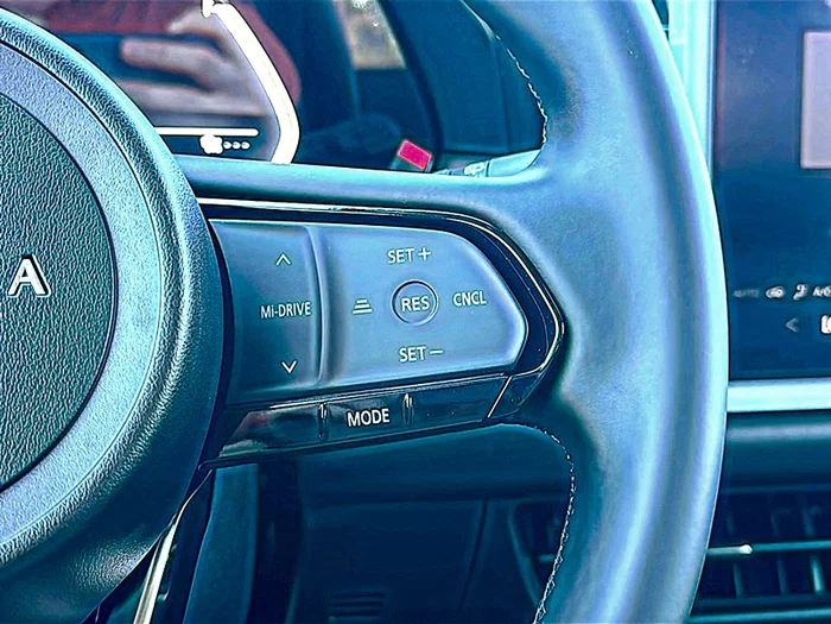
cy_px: 312
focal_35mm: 48
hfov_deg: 39.7
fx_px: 1152
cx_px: 416
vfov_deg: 30.3
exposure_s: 1/61
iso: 64
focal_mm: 6.86
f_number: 1.78
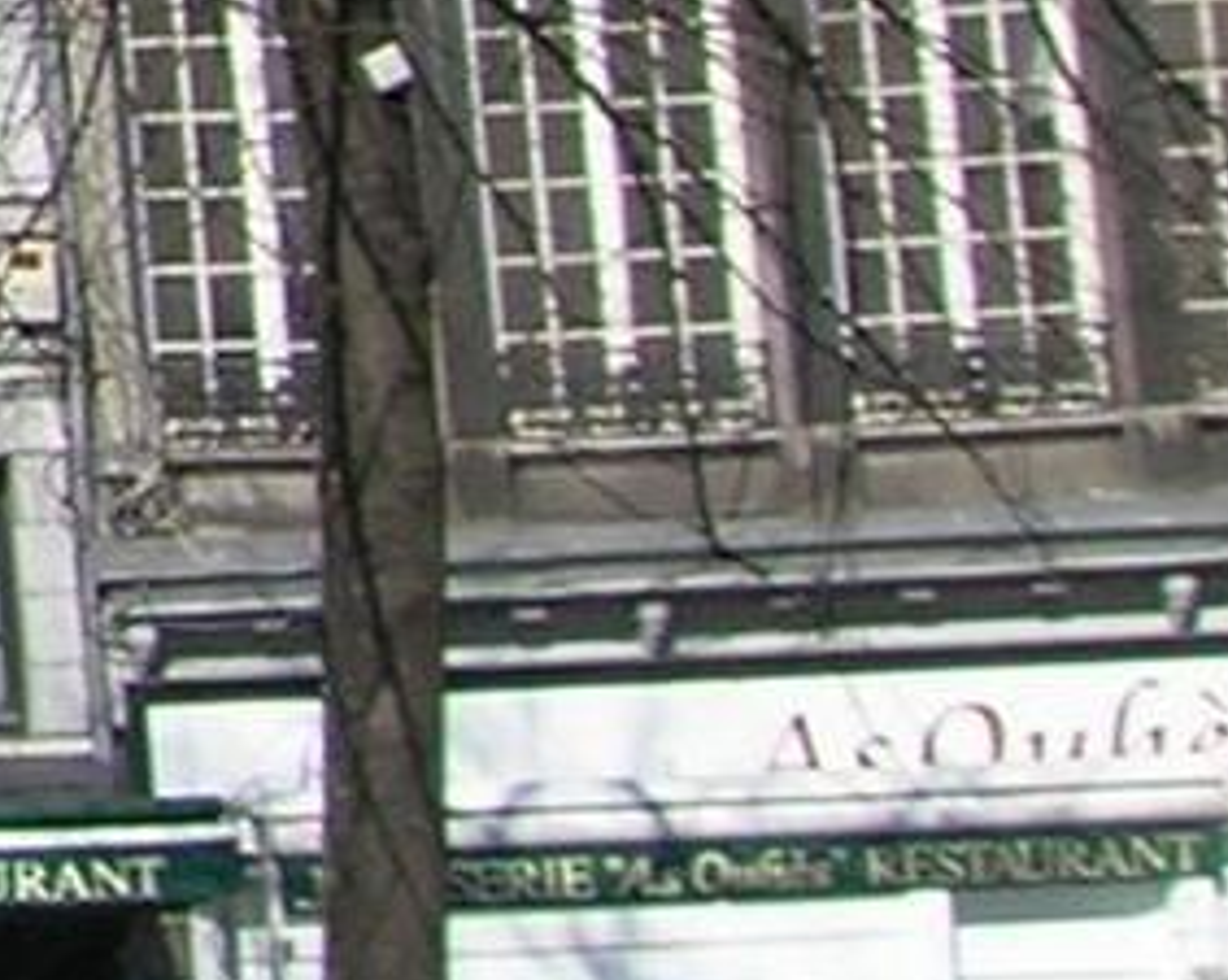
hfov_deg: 7.3
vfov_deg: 6.6
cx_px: -2743
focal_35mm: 226
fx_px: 8205
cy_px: -880
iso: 50
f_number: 4.9
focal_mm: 5.7
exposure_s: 1/397
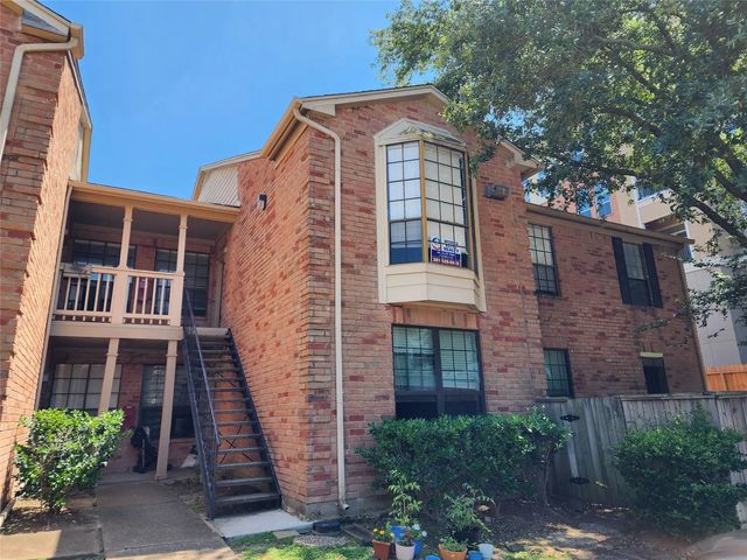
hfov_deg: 73.9
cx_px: 374
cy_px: 280
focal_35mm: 23
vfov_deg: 58.9
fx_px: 496
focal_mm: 6.4
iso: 12
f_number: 1.8
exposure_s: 1/361
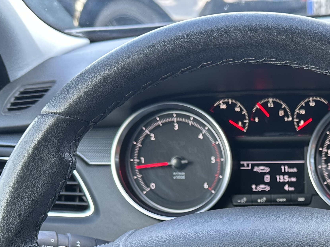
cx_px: 295
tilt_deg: -32.3
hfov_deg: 31.7
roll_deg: +3.0
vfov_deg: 23.5
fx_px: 553
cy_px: 279
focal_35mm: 58
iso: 160
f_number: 1.78
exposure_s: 1/121
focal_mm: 6.86
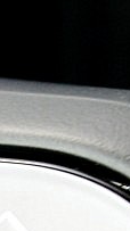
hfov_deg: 1.8
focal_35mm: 690
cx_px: -60
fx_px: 4235
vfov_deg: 3.1
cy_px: 369
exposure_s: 1/60
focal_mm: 55
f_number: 7.1
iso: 800
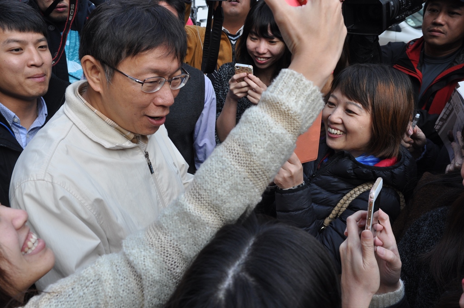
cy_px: 154
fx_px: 444
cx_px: 232
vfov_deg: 38.3
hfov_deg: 55.2
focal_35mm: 34
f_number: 8
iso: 400
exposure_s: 1/250
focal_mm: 23
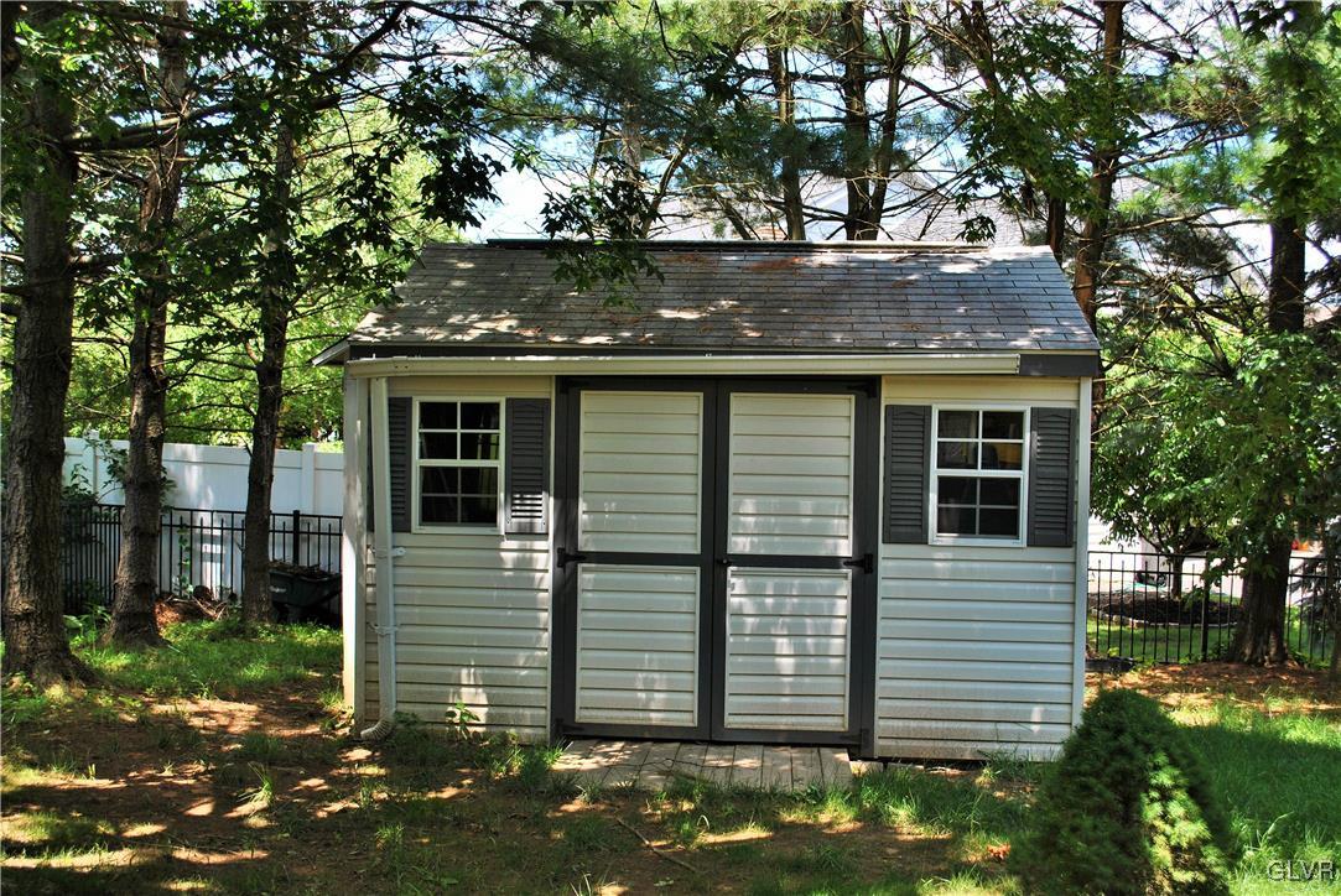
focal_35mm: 39
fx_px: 1454
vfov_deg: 34.3
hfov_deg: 49.5
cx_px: 670
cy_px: 448
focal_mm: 26
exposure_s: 1/125
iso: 100
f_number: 5.6
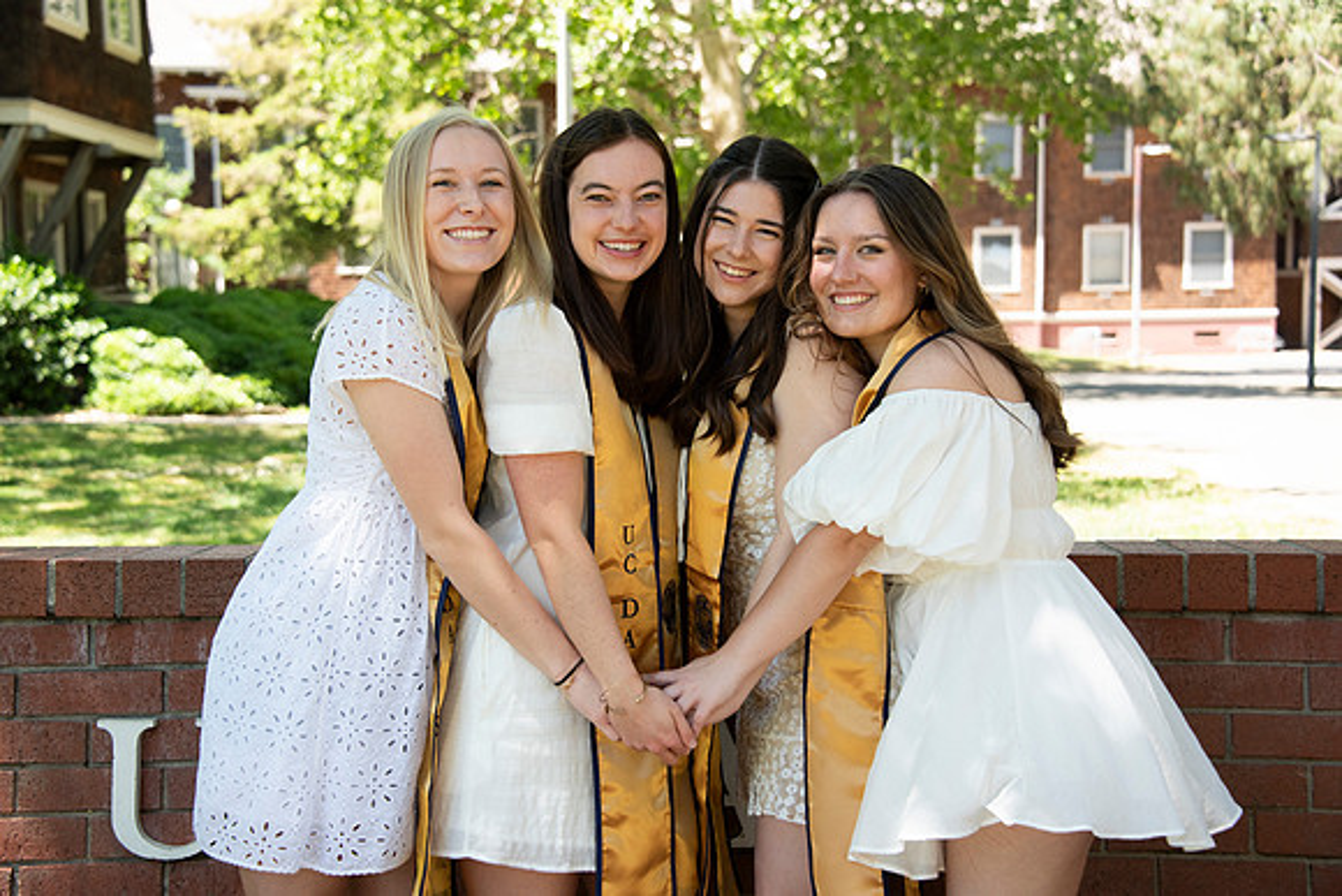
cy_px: 448
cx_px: 671
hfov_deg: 29.6
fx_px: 2535
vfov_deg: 20.0
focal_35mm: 68
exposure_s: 1/320
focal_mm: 68
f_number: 5.6
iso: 640
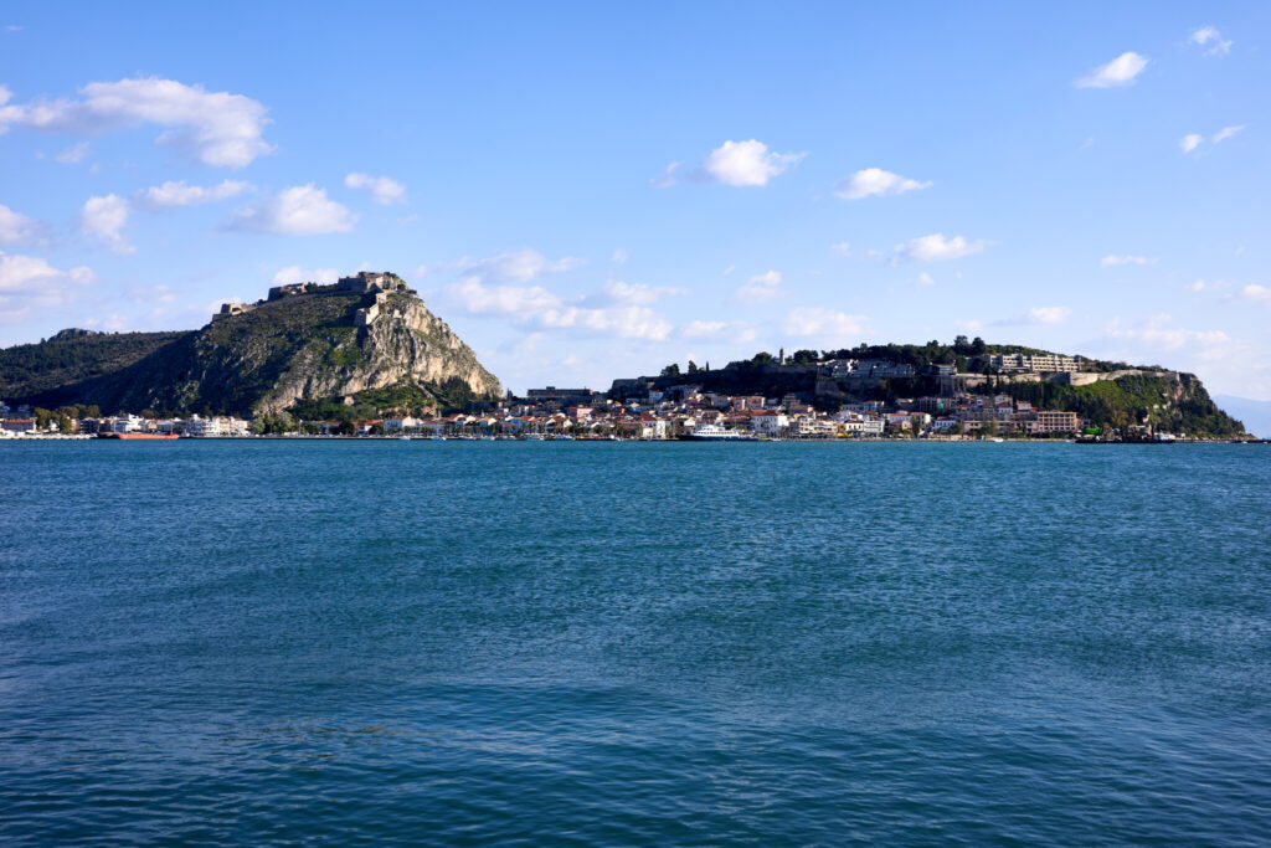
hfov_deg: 54.4
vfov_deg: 37.9
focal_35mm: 35
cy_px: 424
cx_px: 636
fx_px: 1236
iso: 100
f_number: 4
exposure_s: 1/1000
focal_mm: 35
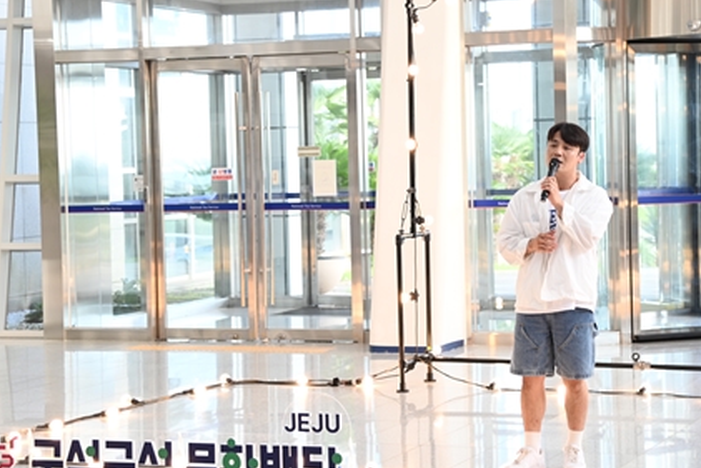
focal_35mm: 94
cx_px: 405
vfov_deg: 14.6
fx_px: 1831
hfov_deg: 21.7
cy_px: 202
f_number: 4
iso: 450
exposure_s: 1/80
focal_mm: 66
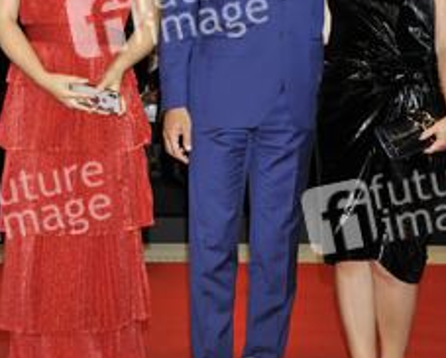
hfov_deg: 16.1
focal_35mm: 119
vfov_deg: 13.0
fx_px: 1572
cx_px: 225
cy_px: 110
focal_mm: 72
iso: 800
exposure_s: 1/250
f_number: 8
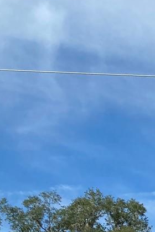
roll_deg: +0.0
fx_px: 665
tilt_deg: +2.2
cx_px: 352
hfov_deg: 11.4
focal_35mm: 103
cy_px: 323
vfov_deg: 18.1
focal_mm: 4.25
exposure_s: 1/3040
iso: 32
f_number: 1.8
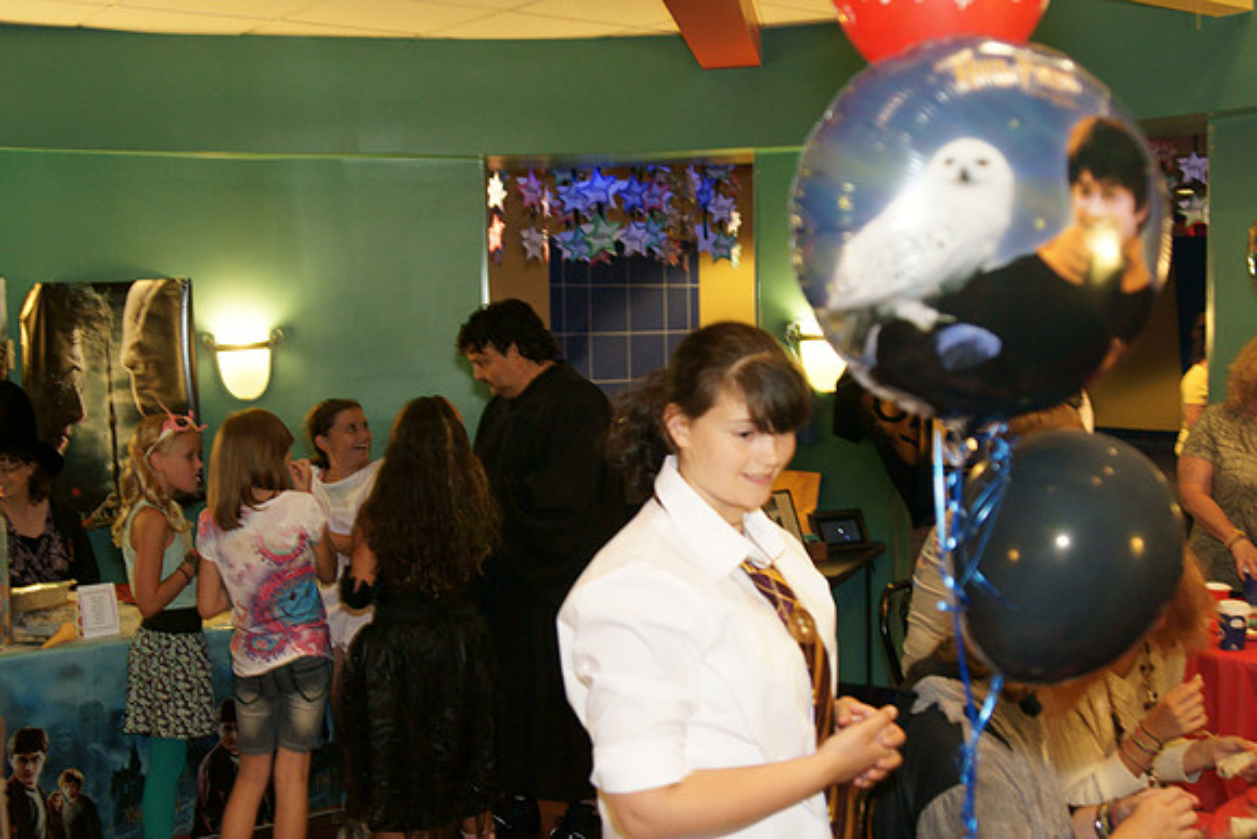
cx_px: 628
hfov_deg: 46.4
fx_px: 1467
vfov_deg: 31.9
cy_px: 420
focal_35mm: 42
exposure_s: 1/60
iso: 800
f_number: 2.8
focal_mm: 28
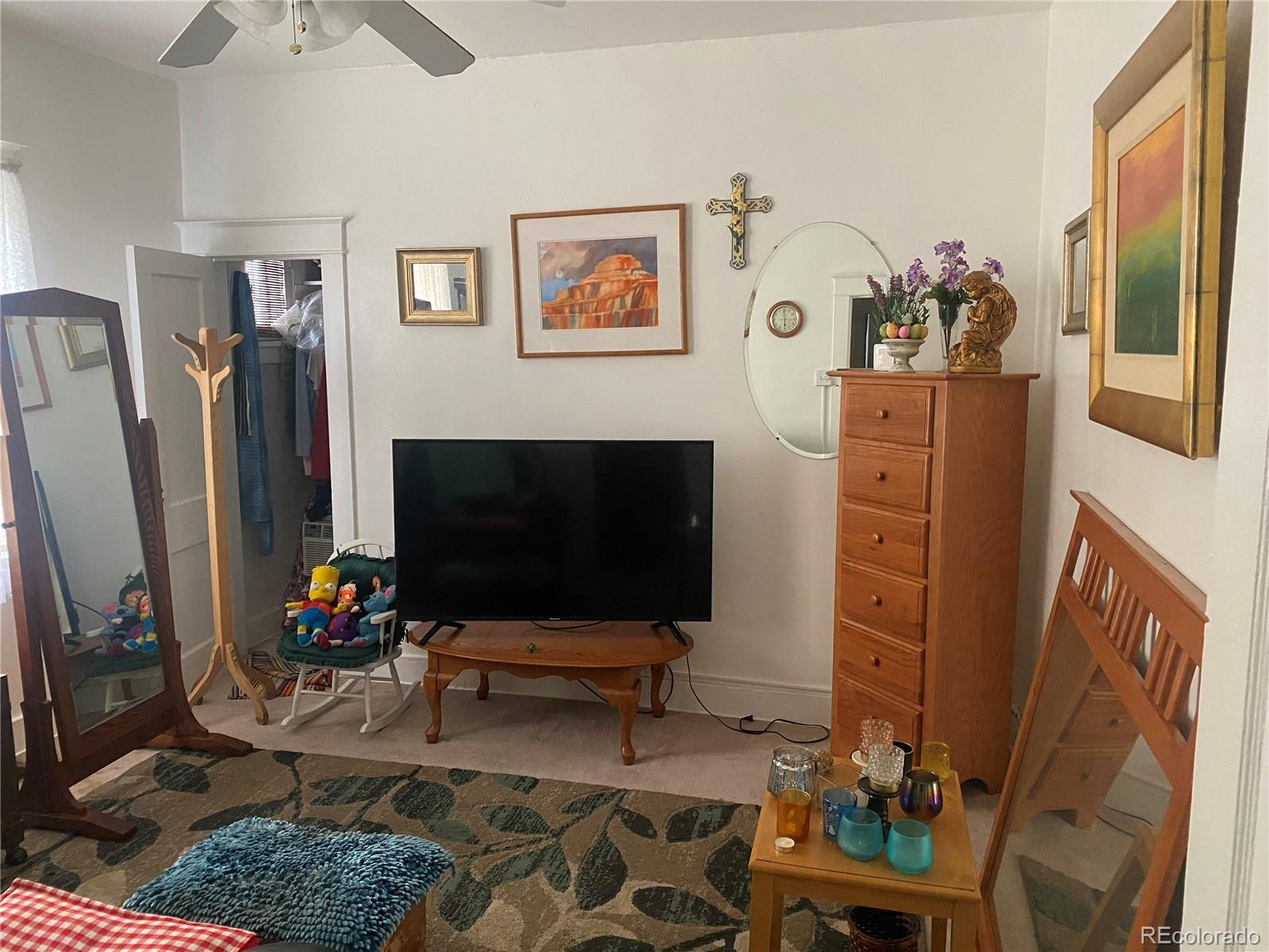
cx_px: 634
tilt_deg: -6.2
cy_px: 476
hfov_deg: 67.3
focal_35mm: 26
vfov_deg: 53.1
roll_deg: +0.5
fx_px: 953
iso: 500
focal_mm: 4.25
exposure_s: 1/60
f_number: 1.8
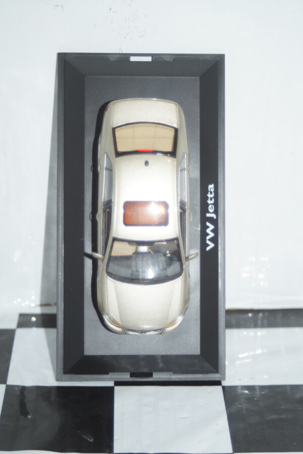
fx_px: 1041
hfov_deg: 16.6
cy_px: 227
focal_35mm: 82
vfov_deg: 24.6
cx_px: 152
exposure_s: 1/80
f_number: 5
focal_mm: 55
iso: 400
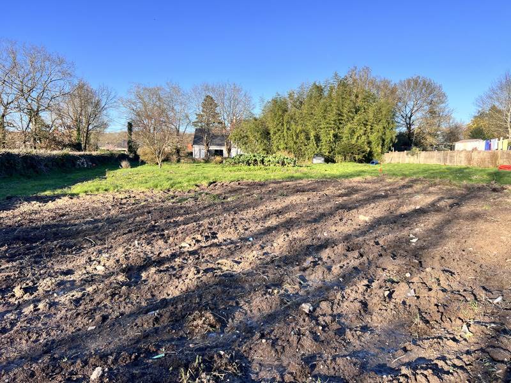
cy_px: 192
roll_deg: -0.4
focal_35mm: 26
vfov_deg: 53.1
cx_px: 256
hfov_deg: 67.3
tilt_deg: -5.5
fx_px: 384
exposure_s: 1/1645
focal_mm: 5.7
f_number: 1.5
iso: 50
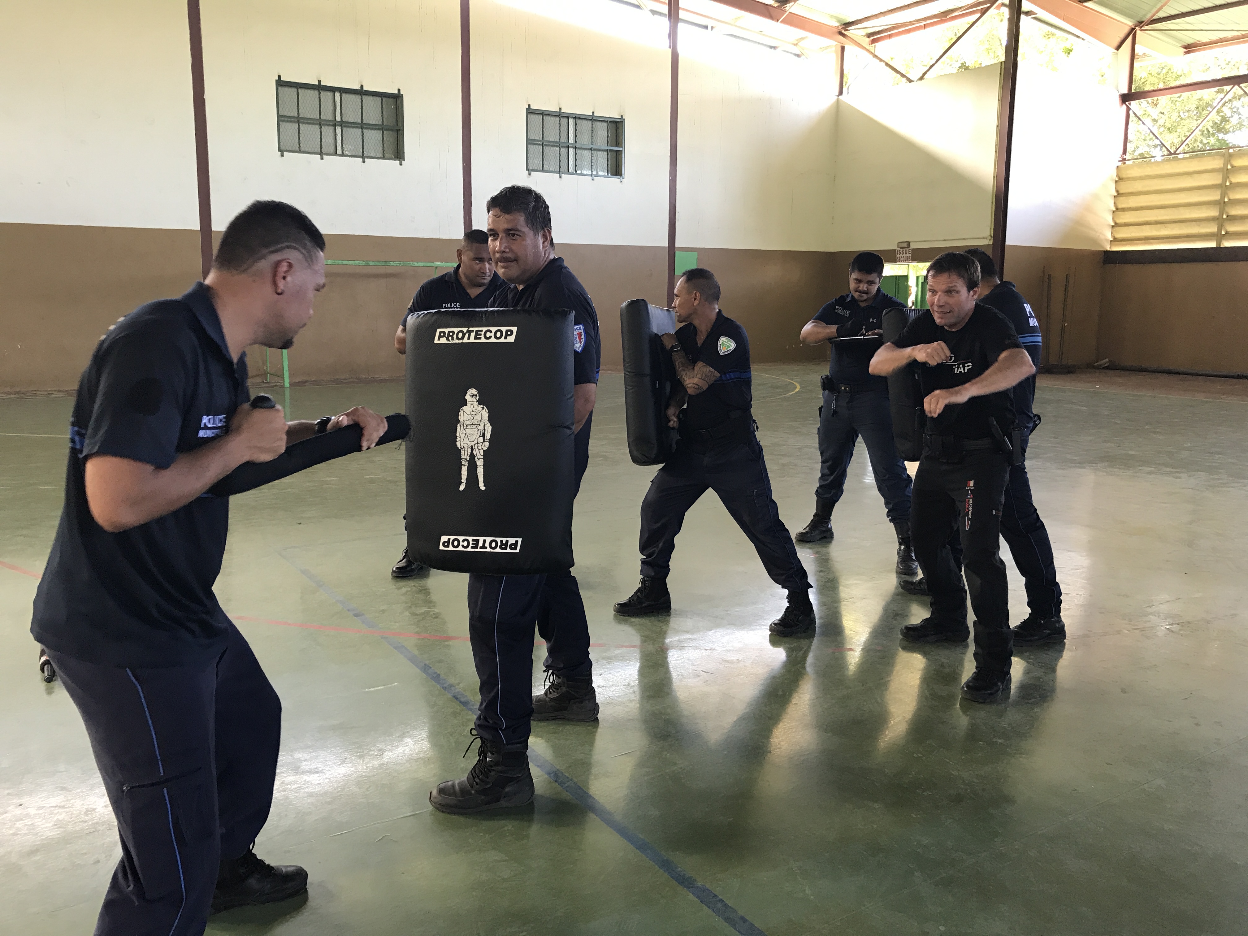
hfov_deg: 63.4
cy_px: 468
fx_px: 1009
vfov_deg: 49.7
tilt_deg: -7.8
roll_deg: -0.7
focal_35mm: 28
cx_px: 624
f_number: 1.8
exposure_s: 1/24
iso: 40
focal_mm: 3.99
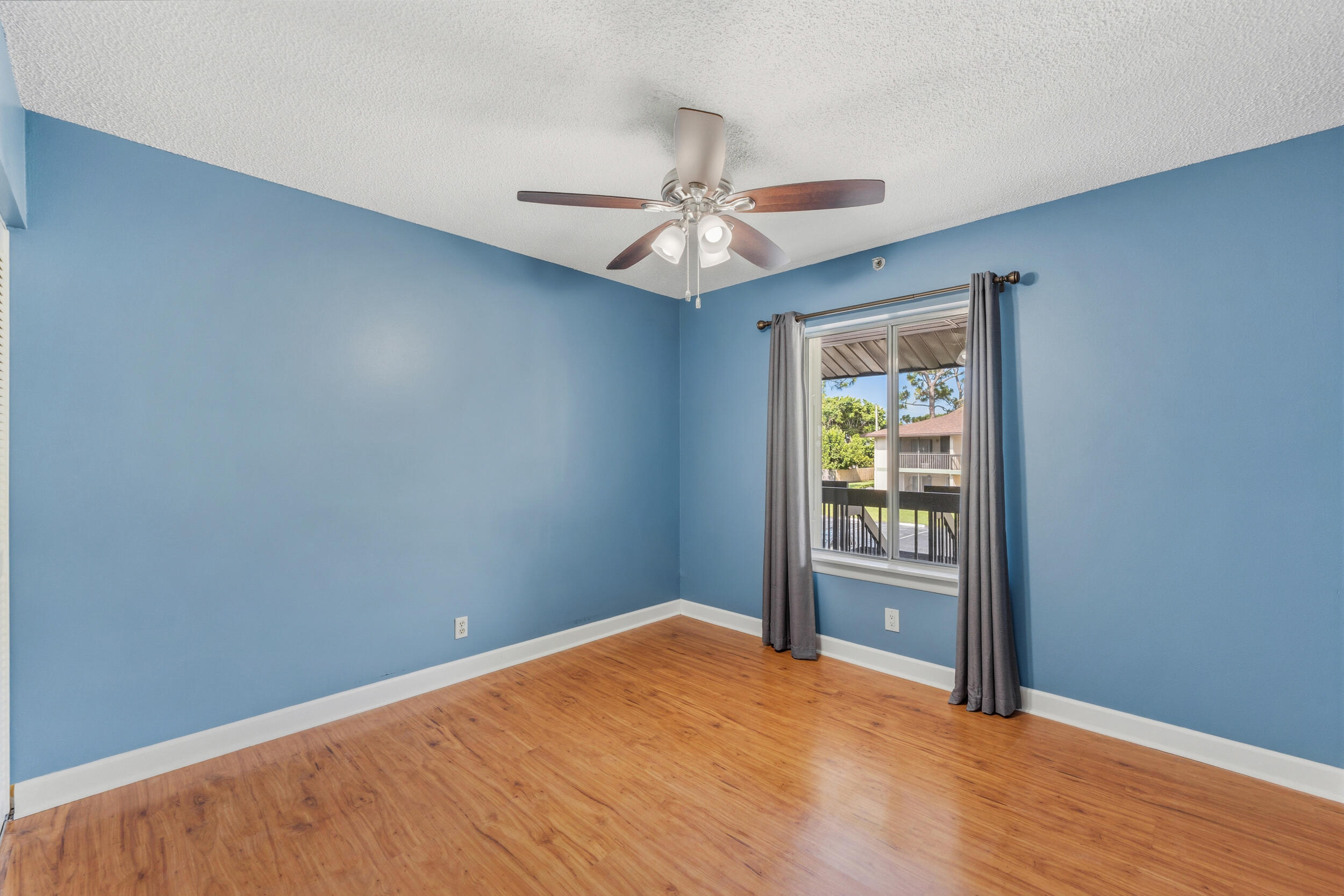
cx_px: 672
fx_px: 523
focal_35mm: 14
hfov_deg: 104.3
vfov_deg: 81.2
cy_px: 448
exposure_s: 1
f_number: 9
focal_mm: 14
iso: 250
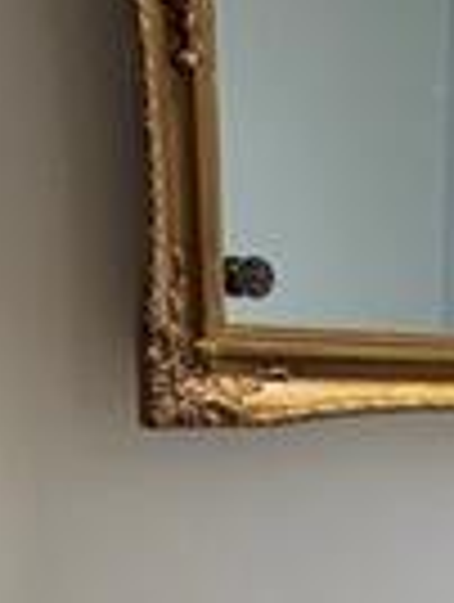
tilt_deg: -20.4
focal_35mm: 80
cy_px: 842
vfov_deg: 21.4
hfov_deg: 17.2
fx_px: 1395
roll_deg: -4.7
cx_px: 611
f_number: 2.2
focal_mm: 2.22
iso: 100
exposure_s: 1/120
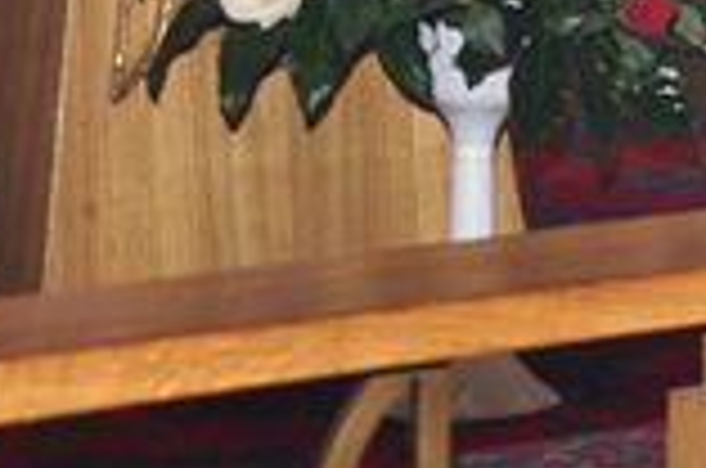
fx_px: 4775
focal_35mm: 244
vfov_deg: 5.5
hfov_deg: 7.7
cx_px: 1844
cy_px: -407
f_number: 5
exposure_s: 1/60
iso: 500
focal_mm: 30
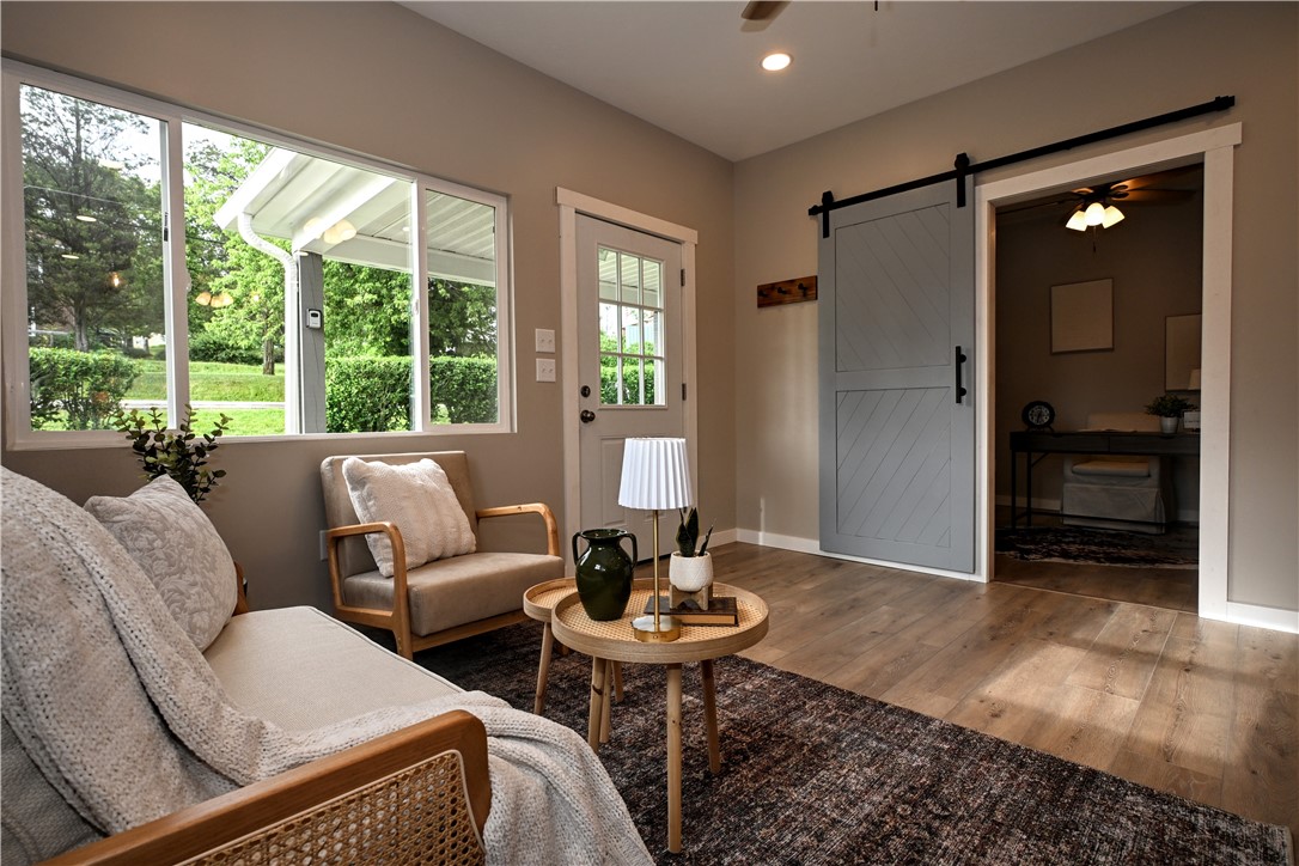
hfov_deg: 90.0
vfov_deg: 67.4
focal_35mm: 18
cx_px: 650
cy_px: 433
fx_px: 649
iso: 200
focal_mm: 12
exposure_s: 1/100
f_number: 5
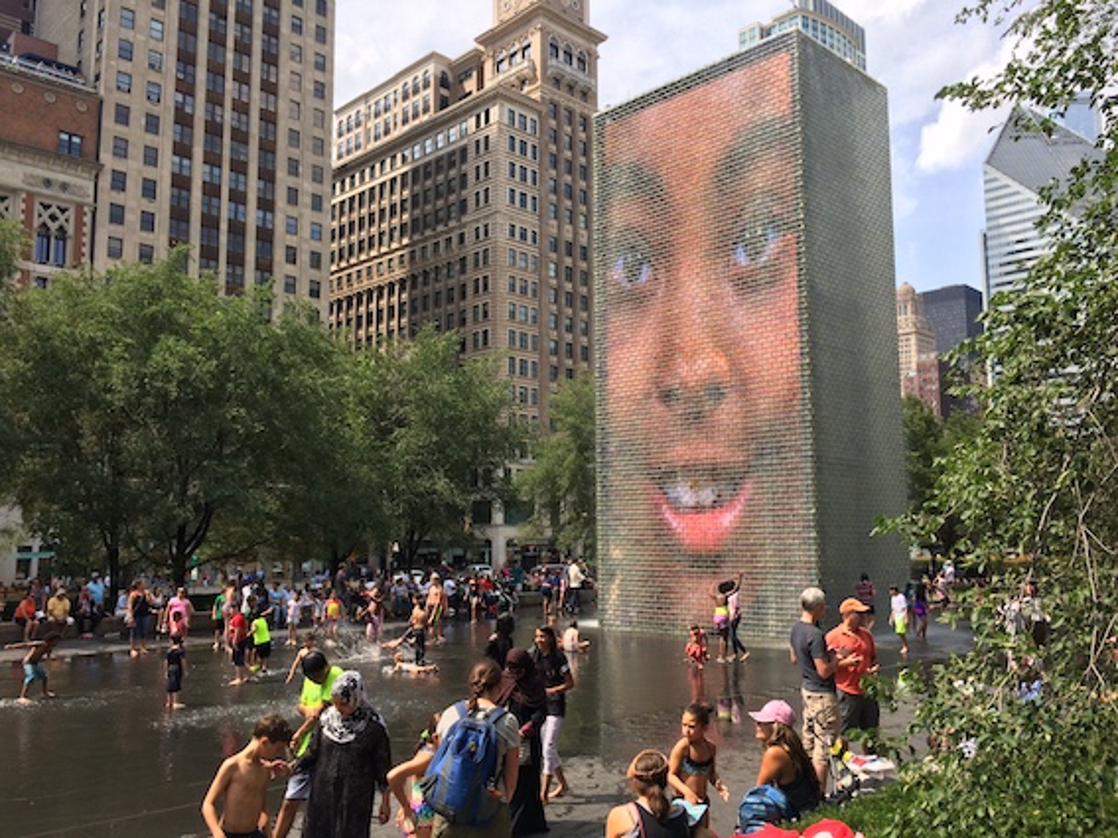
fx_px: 936
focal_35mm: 29
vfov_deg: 48.2
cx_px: 559
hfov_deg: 61.7
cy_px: 419
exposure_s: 1/1282
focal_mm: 4.15
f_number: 2.2
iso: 32
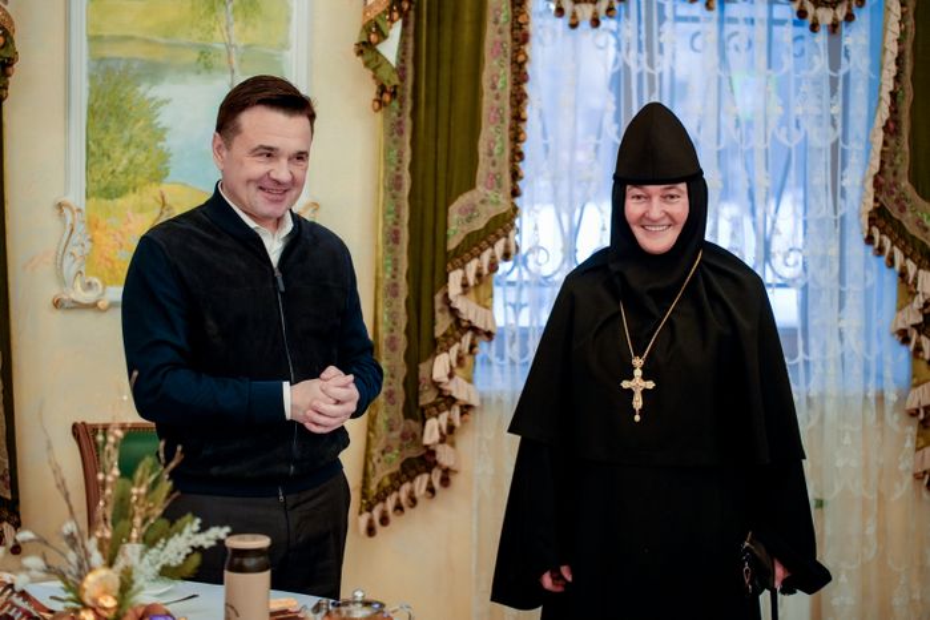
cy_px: 310
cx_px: 465
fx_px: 1937
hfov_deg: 27.0
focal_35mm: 75
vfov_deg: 18.2
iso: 1600
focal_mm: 75
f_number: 2.8
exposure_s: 1/200
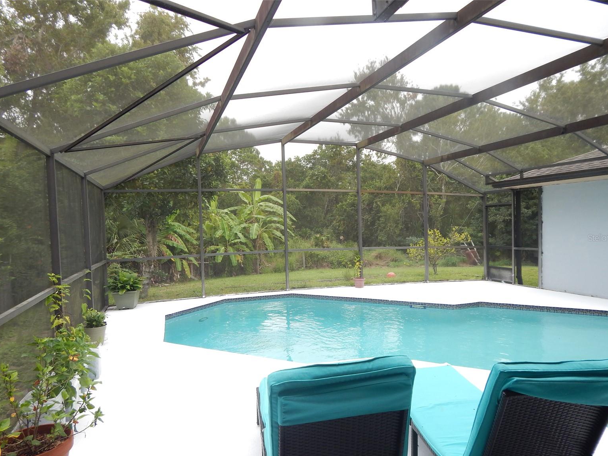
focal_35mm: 24
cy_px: 238
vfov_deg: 56.8
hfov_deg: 71.6
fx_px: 422
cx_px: 308
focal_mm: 4
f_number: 3
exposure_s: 1/250
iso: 125
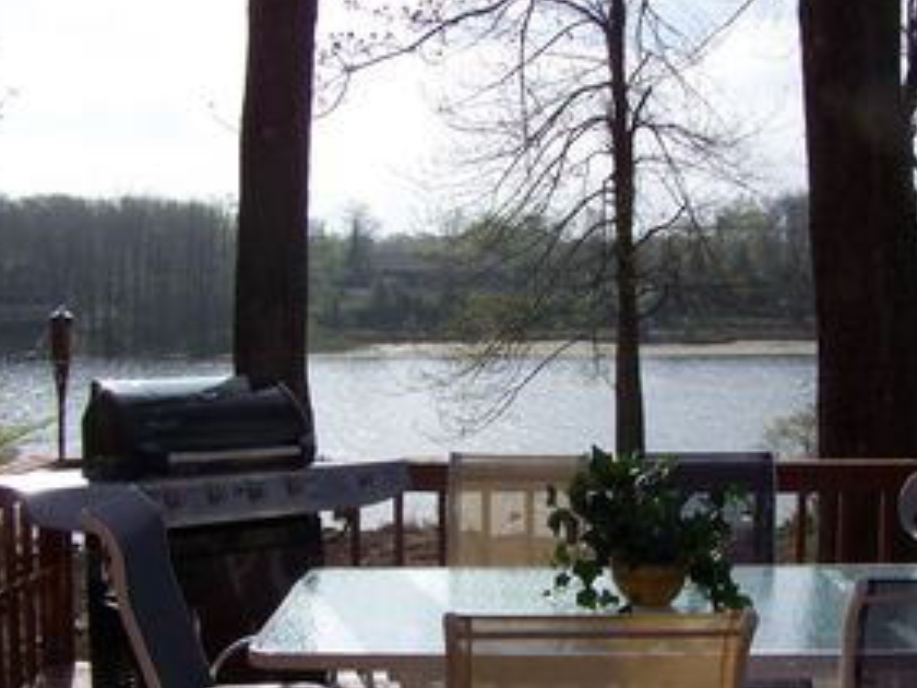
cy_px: 432
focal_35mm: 50
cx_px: 527
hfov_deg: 38.1
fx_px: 1325
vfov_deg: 29.0
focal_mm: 6.3
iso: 64
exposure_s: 1/800
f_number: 4
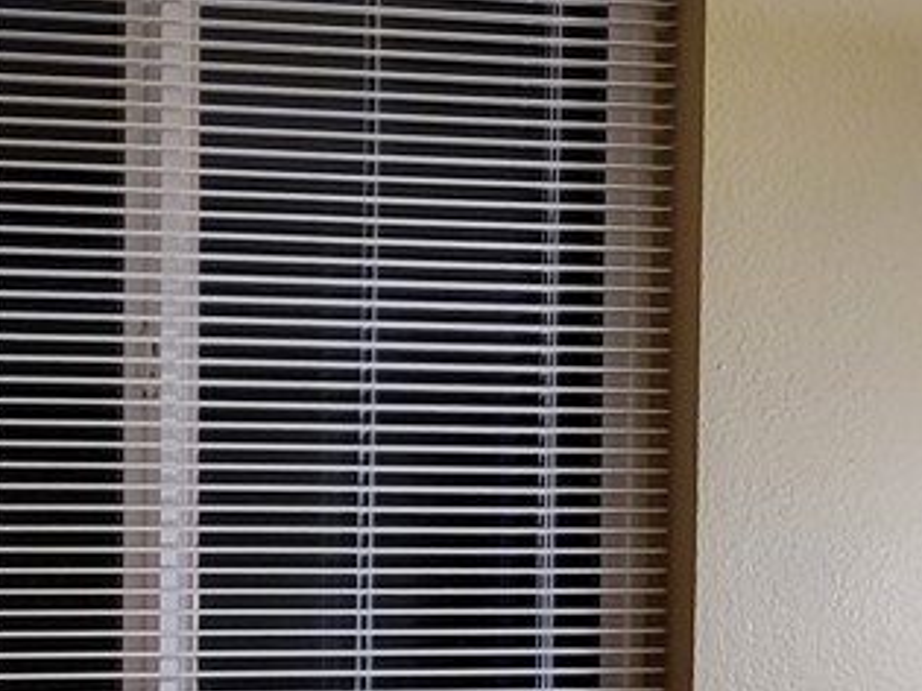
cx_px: -108
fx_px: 3514
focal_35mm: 132
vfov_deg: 11.1
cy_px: 767
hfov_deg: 14.6
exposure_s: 1/40
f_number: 1.8
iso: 160
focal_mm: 5.4
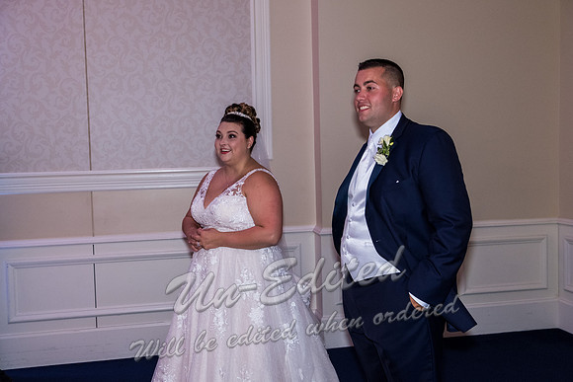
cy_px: 191
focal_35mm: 33
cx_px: 286
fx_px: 525
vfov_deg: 40.0
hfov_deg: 57.2
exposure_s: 1/125
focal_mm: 22.3
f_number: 3.2
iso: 1600
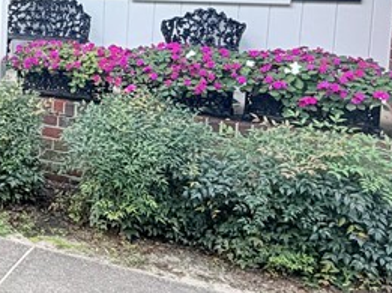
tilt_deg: -4.4
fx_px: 622
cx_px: -143
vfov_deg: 25.7
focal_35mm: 55
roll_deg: -1.3
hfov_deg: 27.8
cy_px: 32
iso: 50
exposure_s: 1/217
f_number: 2.2
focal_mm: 2.22
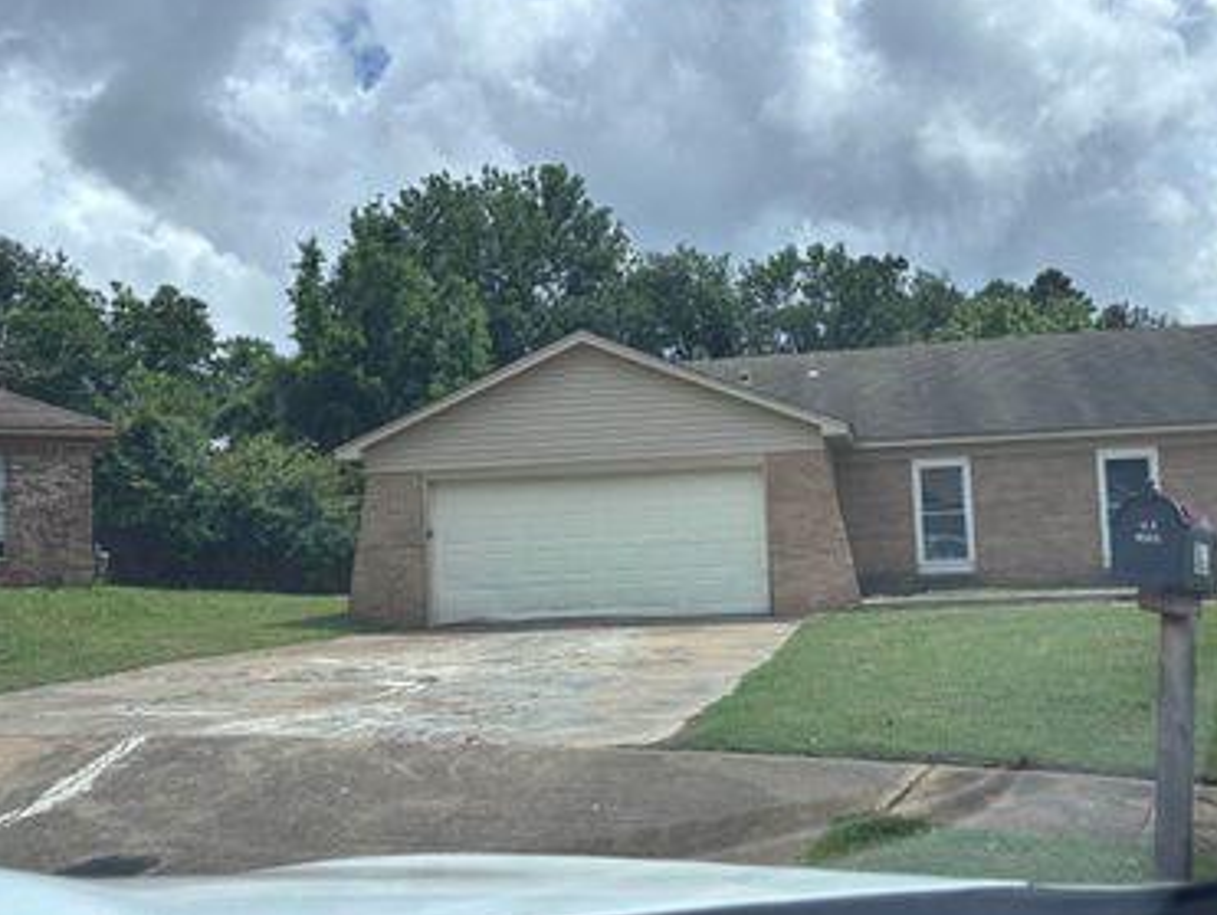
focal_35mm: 35
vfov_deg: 40.8
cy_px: 474
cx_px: 754
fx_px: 1232
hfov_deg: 52.1
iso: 50
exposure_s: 1/5618
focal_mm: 5.96
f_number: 1.6
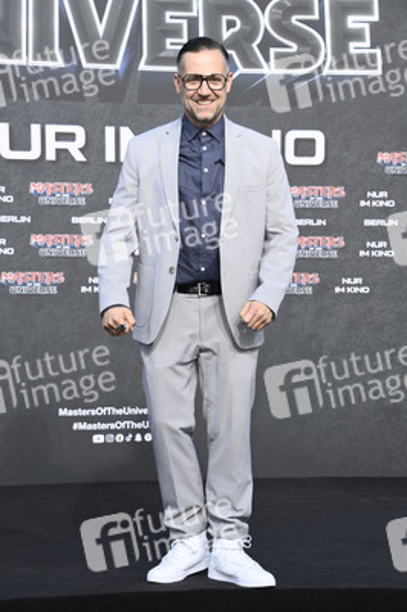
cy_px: 306
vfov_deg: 20.8
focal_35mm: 98
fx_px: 1665
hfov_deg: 13.9
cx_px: 204
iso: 250
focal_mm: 98
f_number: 6.3
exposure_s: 1/250
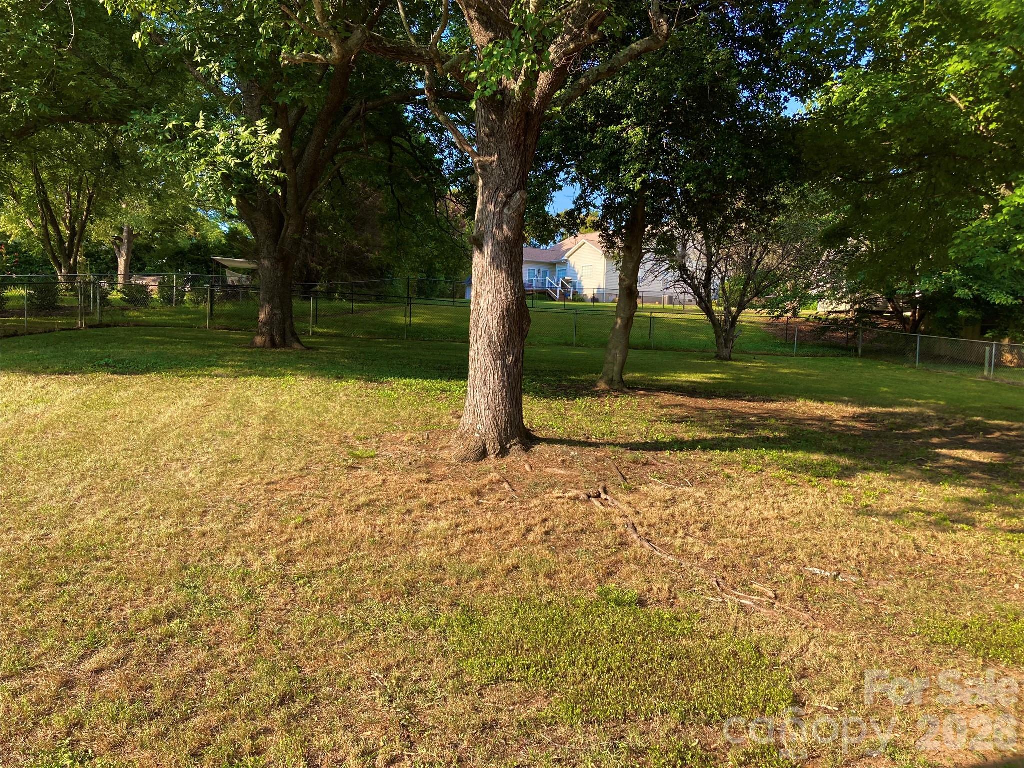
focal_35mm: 28
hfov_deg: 63.4
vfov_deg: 49.7
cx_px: 512
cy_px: 384
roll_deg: -1.9
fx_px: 828
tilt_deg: -3.6
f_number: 1.8
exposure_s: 1/463
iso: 20
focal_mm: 3.99
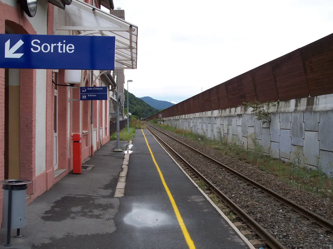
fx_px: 365
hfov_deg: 49.0
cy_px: 124
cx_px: 166
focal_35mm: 38
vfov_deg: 37.7
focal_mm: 8
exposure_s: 1/350
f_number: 4.8
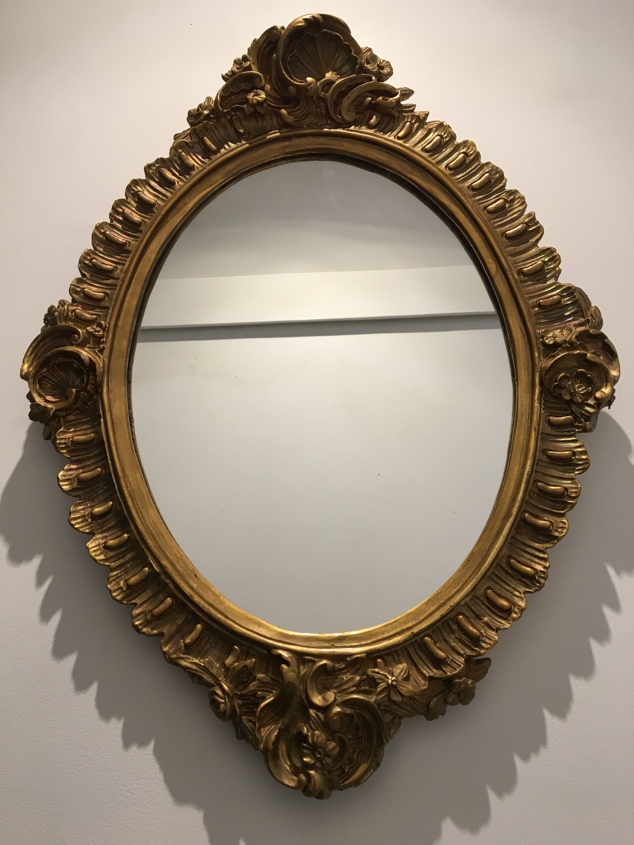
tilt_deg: +22.0
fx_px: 708
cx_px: 317
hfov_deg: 48.2
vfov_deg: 61.7
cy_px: 422
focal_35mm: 29
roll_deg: +0.7
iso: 80
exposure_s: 1/33
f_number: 2.2
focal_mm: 4.15
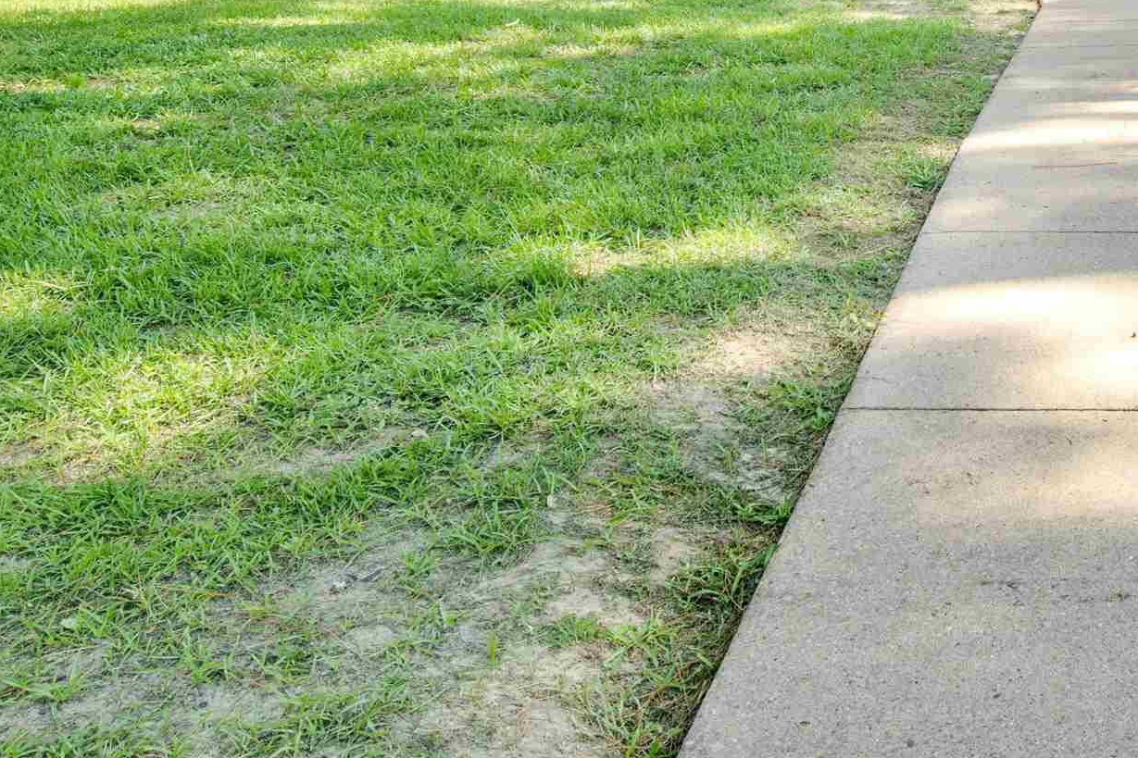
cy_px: -49
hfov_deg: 35.7
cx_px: 1139
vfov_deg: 25.3
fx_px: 1580
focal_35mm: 50
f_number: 11
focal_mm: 20
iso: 200
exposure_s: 1/100
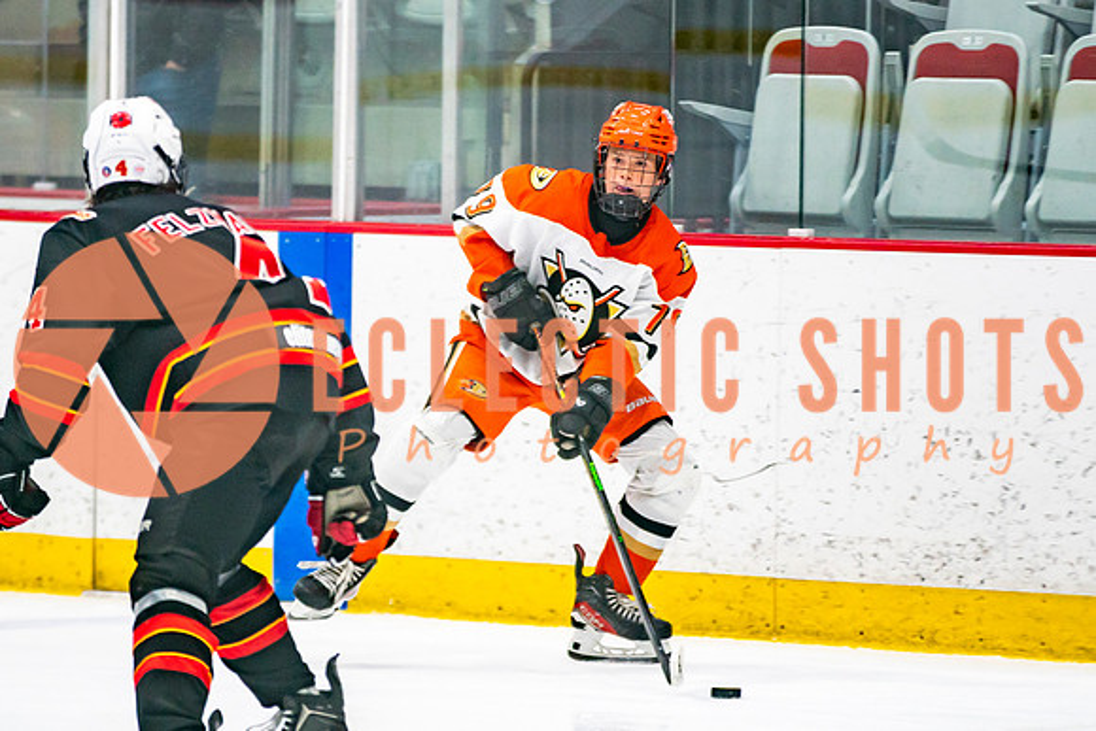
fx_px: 11432
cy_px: 504
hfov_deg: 5.5
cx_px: 554
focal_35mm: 375
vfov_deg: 3.7
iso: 800
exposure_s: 1/640
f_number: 2.8
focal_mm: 200
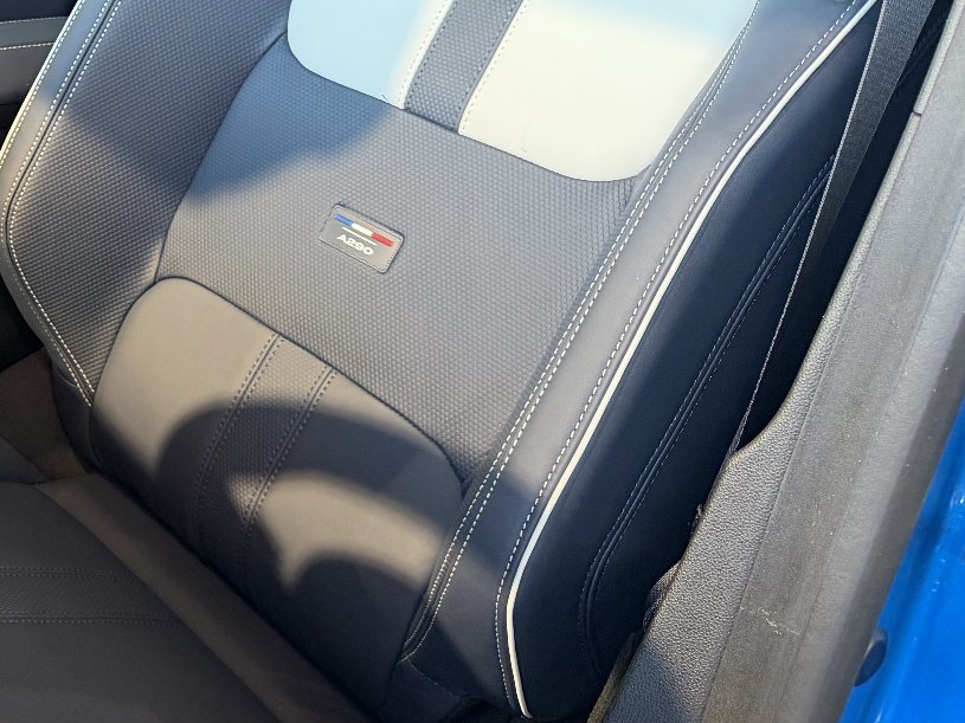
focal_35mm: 53
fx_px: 1477
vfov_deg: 27.0
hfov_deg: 31.9
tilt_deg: -21.6
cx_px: -99
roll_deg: -2.2
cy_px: 146
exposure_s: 1/50
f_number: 1.78
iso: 320
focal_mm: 6.76
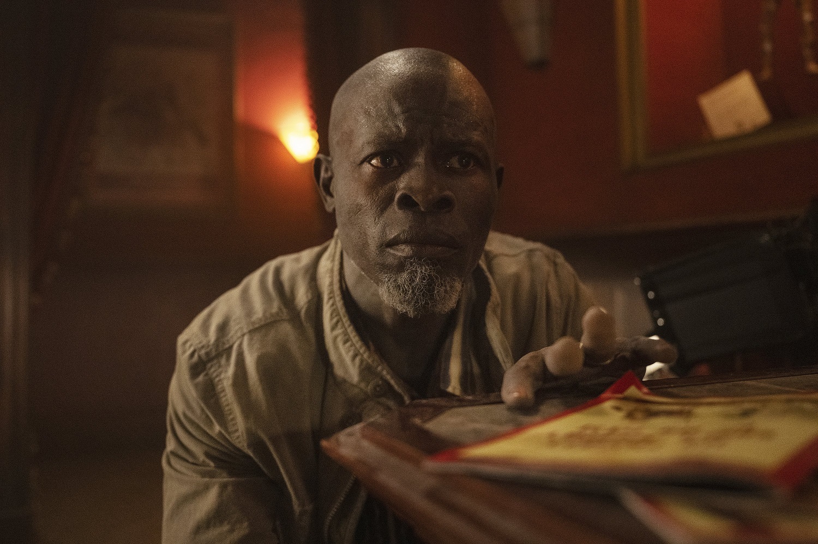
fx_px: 681
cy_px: 272
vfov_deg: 43.6
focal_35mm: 30
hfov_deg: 62.0
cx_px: 409
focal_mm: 30
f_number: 2.8
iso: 5000
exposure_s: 1/250
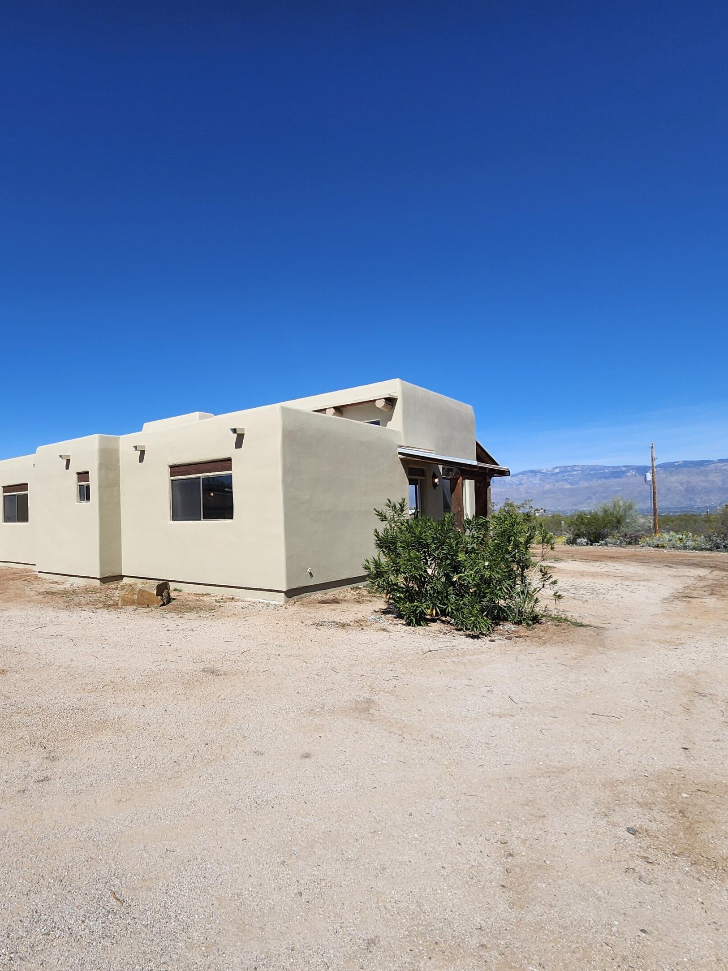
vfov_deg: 87.8
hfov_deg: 69.3
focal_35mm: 18
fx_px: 505
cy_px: 492
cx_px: 237
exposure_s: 1/2958
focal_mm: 1.74
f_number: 2.2
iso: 40
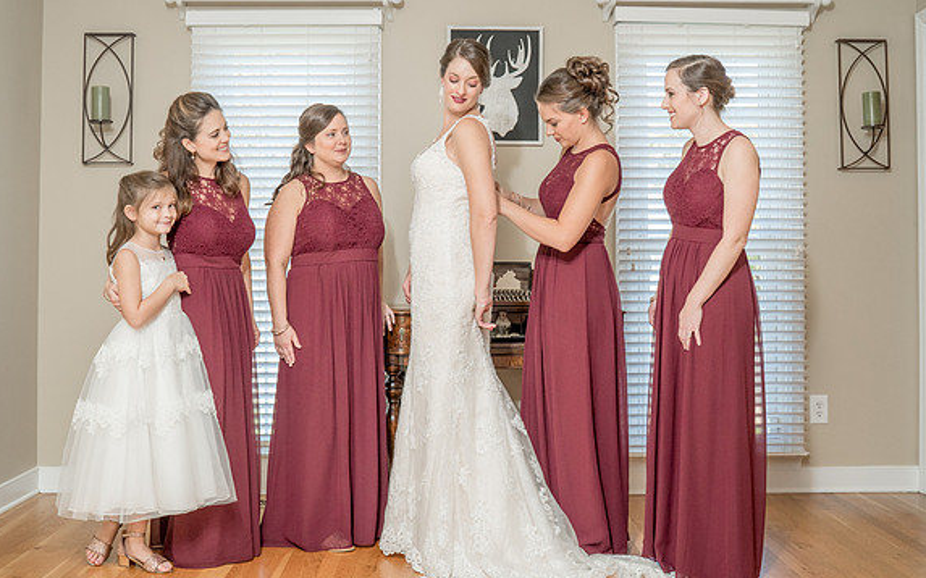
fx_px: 1060
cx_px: 450
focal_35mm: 42
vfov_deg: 30.5
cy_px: 251
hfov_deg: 47.2
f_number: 5.6
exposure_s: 1/100
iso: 2000
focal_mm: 35
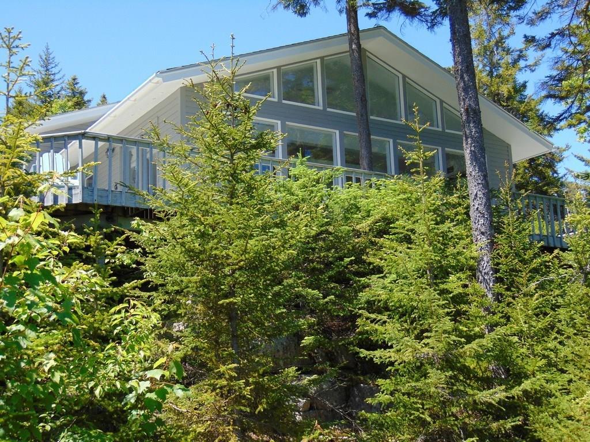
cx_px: 295
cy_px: 221
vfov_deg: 29.1
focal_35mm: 50
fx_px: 852
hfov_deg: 38.2
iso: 80
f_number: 3.5
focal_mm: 9
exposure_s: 1/500
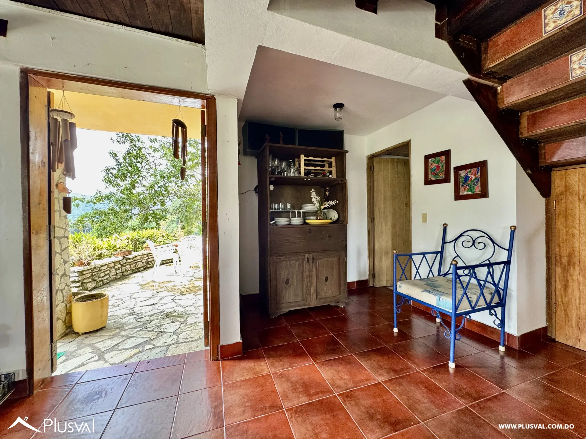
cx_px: 293
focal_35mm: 14
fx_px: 237
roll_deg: +0.6
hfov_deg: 102.1
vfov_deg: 85.7
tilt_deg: -0.8
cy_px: 220
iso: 160
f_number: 2.2
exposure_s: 1/99
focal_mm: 2.22
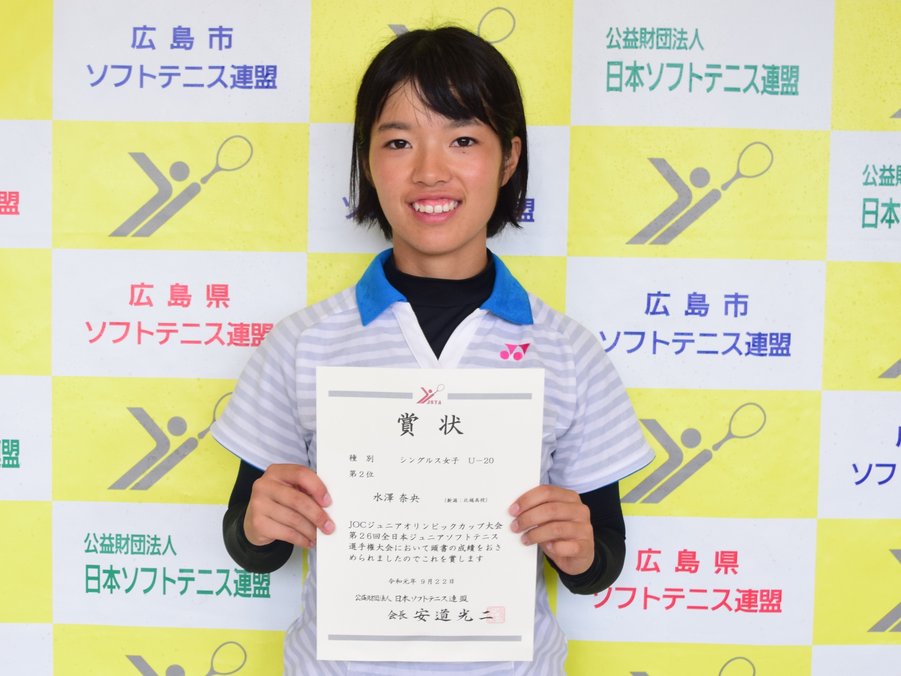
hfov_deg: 51.3
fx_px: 937
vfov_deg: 39.7
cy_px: 339
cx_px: 420
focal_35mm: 36
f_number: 3.8
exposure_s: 1/200
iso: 640
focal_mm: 22
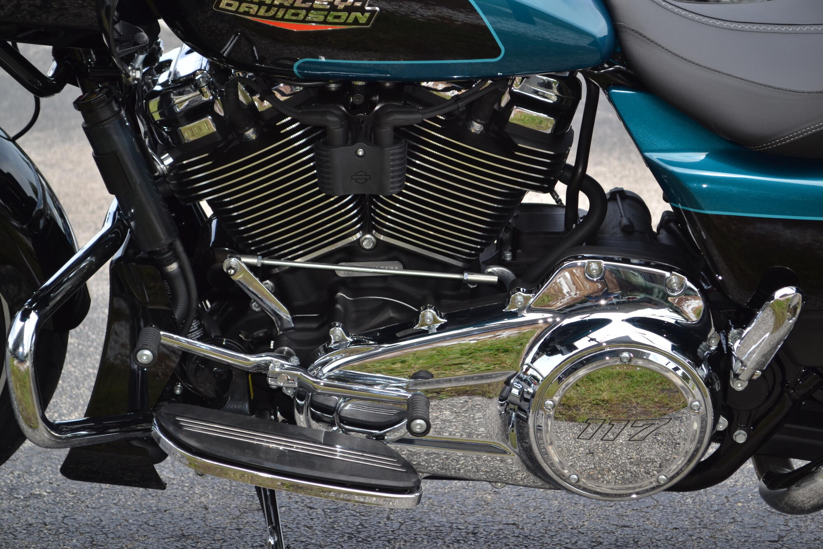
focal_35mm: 82
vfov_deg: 16.6
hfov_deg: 24.6
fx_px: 1886
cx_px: 412
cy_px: 274
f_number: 5.6
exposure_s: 1/200
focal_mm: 55
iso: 100
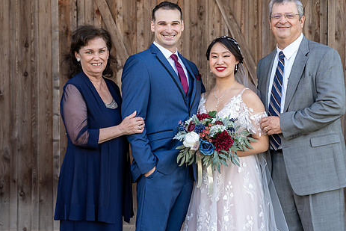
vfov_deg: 16.3
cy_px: 103
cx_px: 191
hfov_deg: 24.2
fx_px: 808
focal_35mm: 84
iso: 400
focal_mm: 67
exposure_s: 1/200
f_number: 4
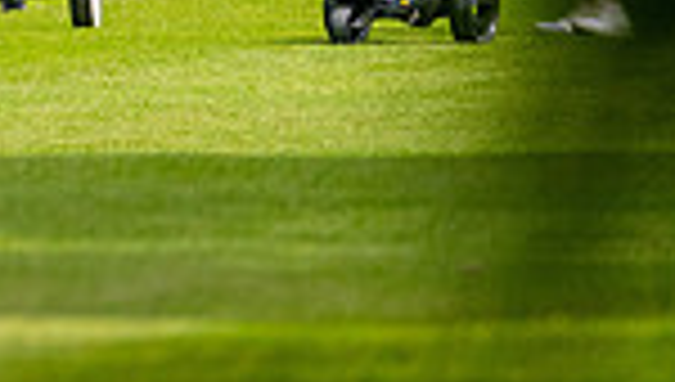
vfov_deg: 0.7
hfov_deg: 1.2
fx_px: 32579
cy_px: -449
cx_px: -616
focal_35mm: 1817
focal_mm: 300
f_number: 4
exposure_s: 1/2500
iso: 500
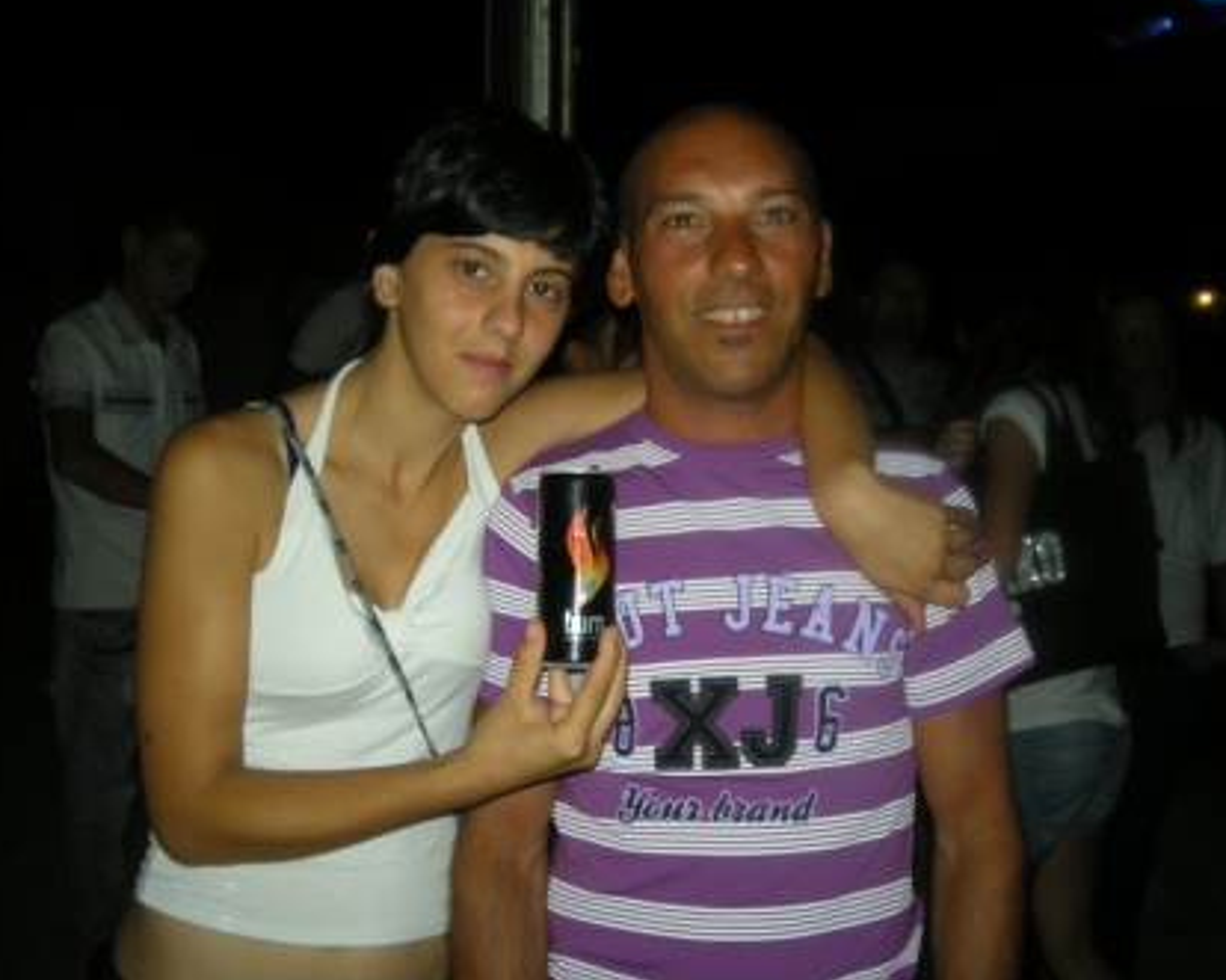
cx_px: 643
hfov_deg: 49.1
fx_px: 1342
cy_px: 486
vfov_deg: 40.1
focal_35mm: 37
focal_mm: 5.7
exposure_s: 1/60
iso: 50
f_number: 2.8
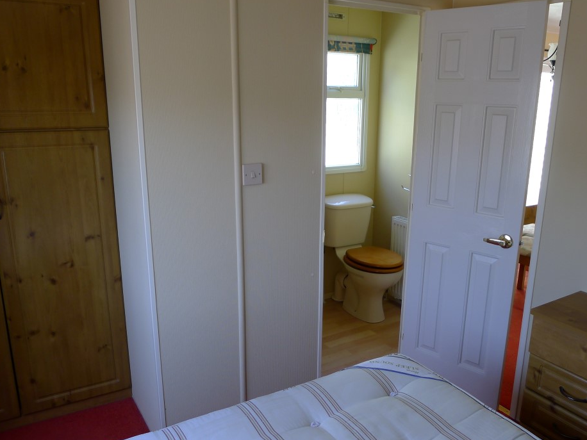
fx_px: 492
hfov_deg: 61.6
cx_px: 319
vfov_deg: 48.2
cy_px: 239
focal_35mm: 29
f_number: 2
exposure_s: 1/60
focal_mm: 5.1
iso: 80
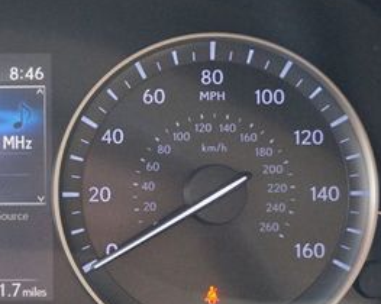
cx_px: -23
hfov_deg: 17.6
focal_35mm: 106
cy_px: 153
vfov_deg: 14.5
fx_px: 1196
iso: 3200
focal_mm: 31
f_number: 5
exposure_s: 1/160
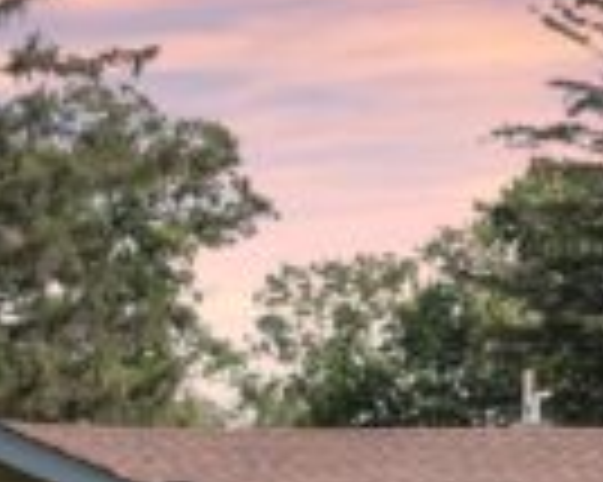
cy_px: 694
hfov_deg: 16.3
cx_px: 400
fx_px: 2104
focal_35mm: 118
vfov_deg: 12.5
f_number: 6.3
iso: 100
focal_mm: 10.26
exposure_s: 1/240
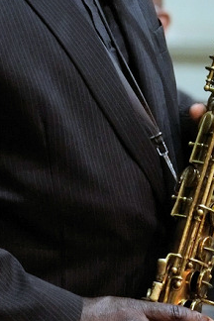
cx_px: 85
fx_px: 5020
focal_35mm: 563
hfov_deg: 2.4
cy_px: 45
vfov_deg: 3.7
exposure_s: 1/60
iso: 6400
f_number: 6.2
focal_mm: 161.8
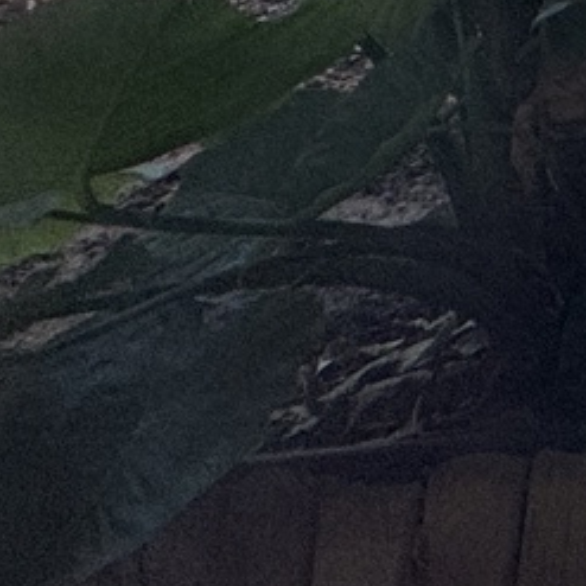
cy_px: -1034
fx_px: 1839
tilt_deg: +0.4
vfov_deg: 12.0
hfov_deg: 10.7
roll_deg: +0.6
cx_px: 1836
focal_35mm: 96
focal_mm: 2.22
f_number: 2.2
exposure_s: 1/107
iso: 40
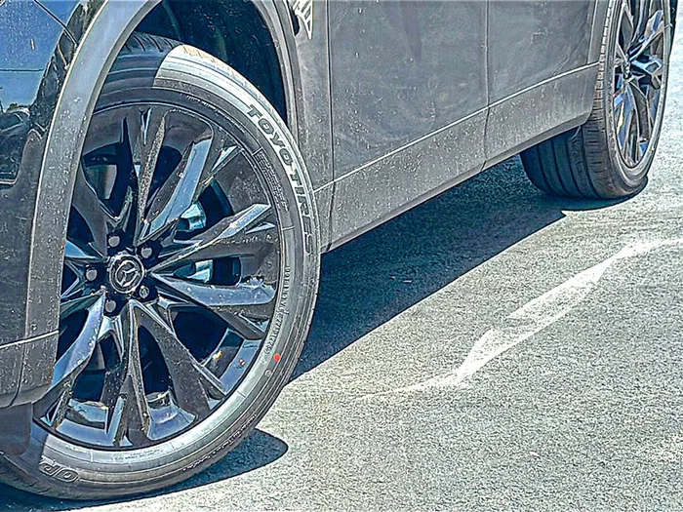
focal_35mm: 100
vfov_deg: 14.8
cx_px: 342
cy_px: 256
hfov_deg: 19.6
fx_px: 1973
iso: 80
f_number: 1.78
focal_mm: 6.86
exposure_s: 1/1399
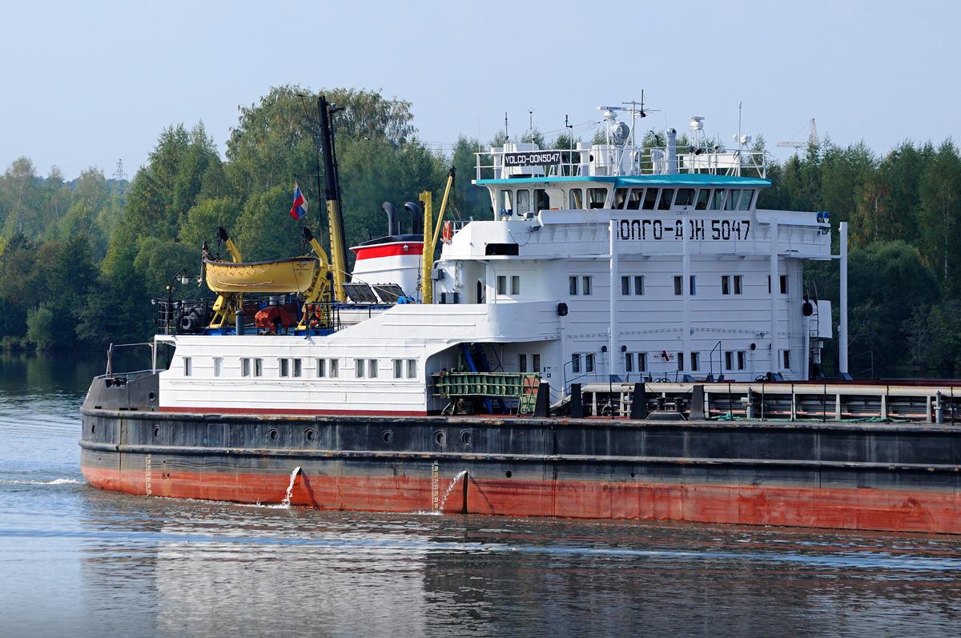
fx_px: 5399
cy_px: 319
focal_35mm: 202
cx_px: 480
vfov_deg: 6.8
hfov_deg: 10.2
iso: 320
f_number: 5
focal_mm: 135
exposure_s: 1/400
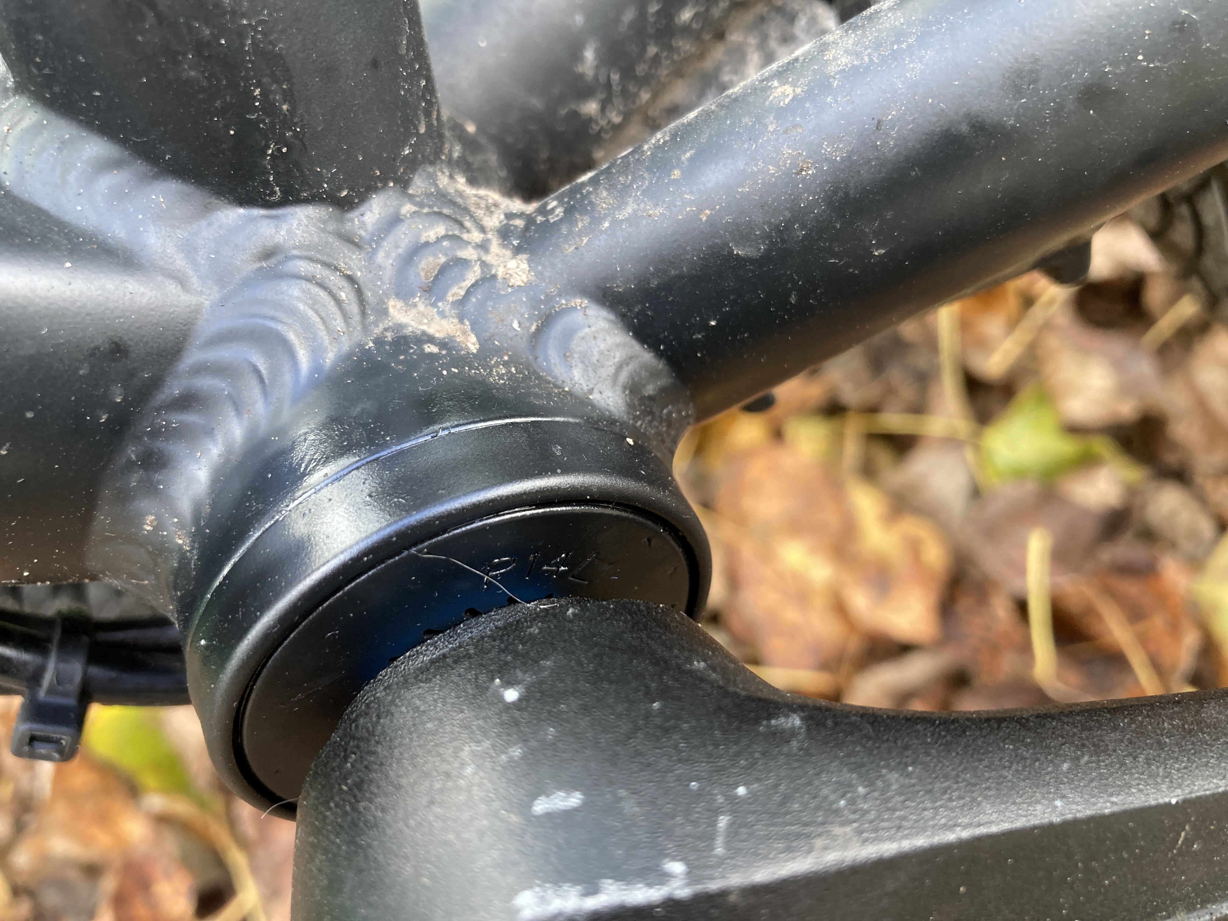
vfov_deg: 49.7
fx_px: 993
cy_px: 460
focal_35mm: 28
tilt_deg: -61.6
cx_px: 614
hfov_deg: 63.4
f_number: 1.8
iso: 100
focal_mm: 3.99
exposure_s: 1/60
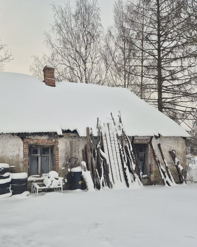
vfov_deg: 57.2
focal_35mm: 31
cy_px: 127
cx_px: 60
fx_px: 226
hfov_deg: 46.1
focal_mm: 5.4
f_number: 1.8
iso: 25
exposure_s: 1/180
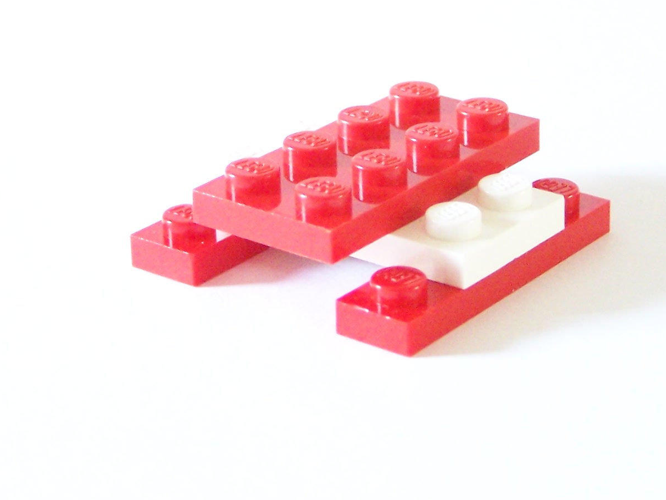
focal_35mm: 120
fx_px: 2309
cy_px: 70
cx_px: 383
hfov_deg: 16.4
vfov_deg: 12.3
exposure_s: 1/8
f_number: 3.1
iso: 400
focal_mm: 9.3
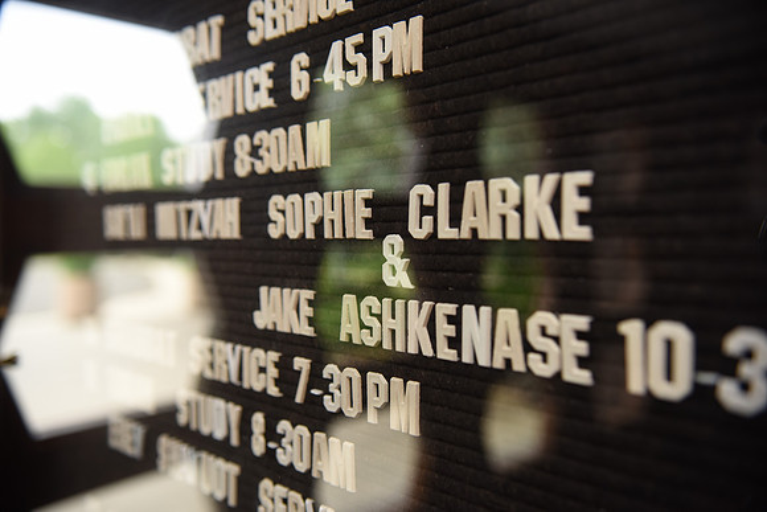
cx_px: 384
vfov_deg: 41.1
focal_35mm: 32
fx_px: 682
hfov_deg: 58.7
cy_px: 256
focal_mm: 32
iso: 640
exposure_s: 1/200
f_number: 3.5
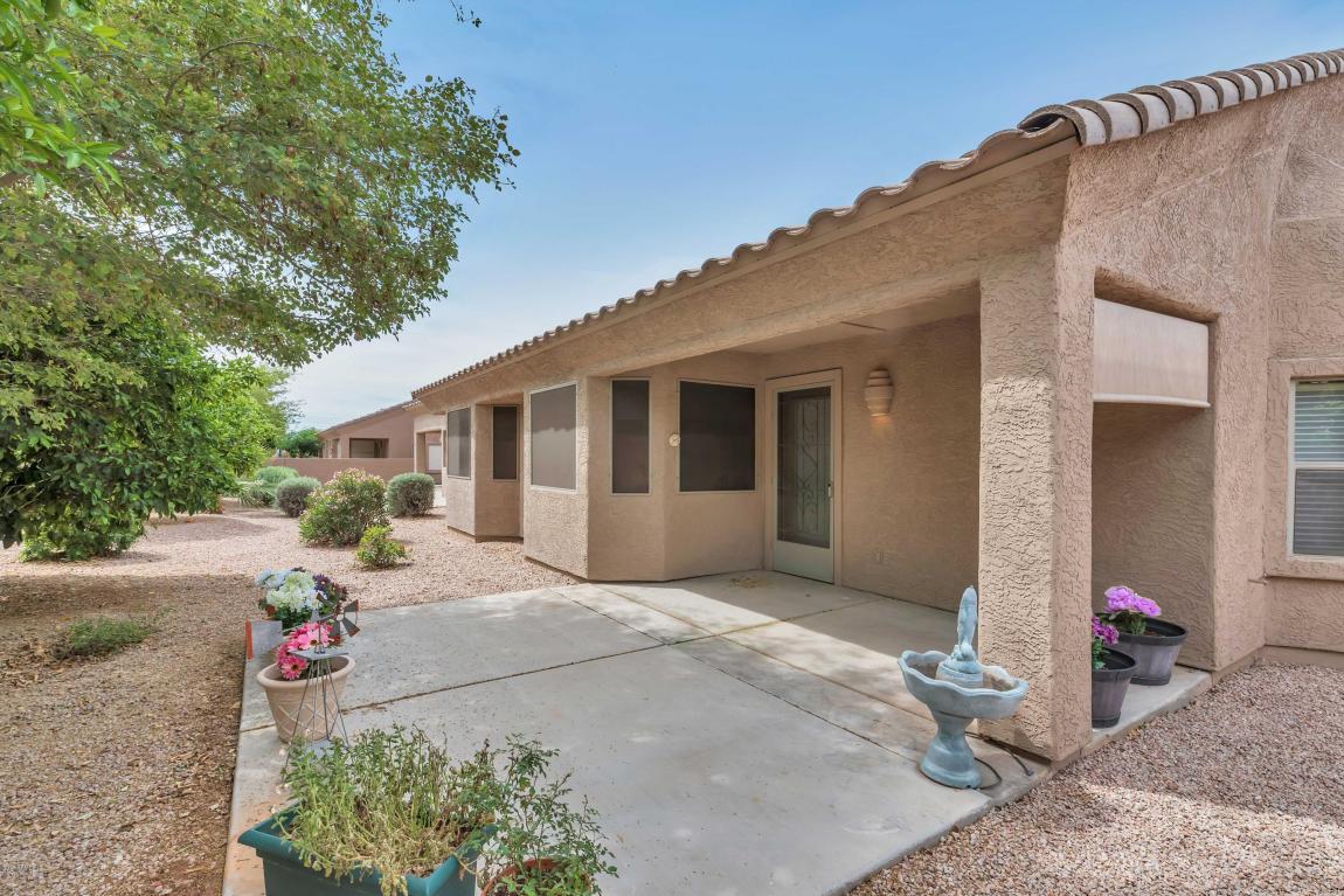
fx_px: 560
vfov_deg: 77.3
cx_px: 672
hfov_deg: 100.4
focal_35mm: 15
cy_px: 448
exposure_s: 1/400
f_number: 10
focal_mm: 15
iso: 400
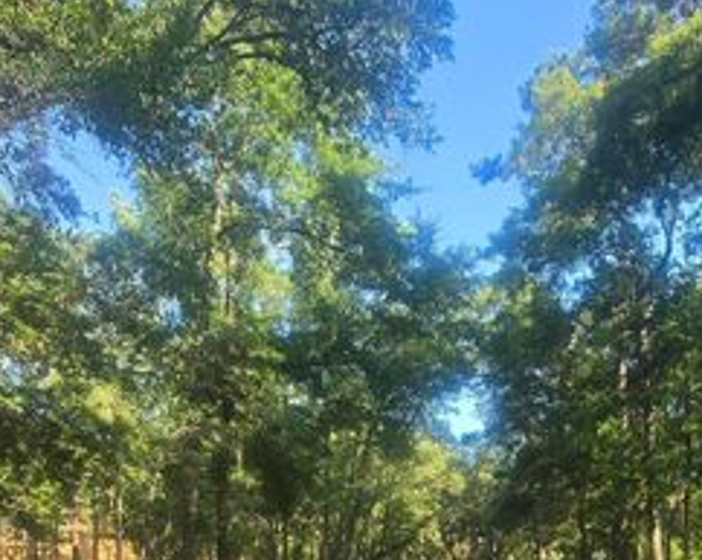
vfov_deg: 36.1
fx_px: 726
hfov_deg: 50.8
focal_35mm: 35
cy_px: 611
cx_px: 461
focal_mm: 2.2
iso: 50
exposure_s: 1/346
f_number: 2.2
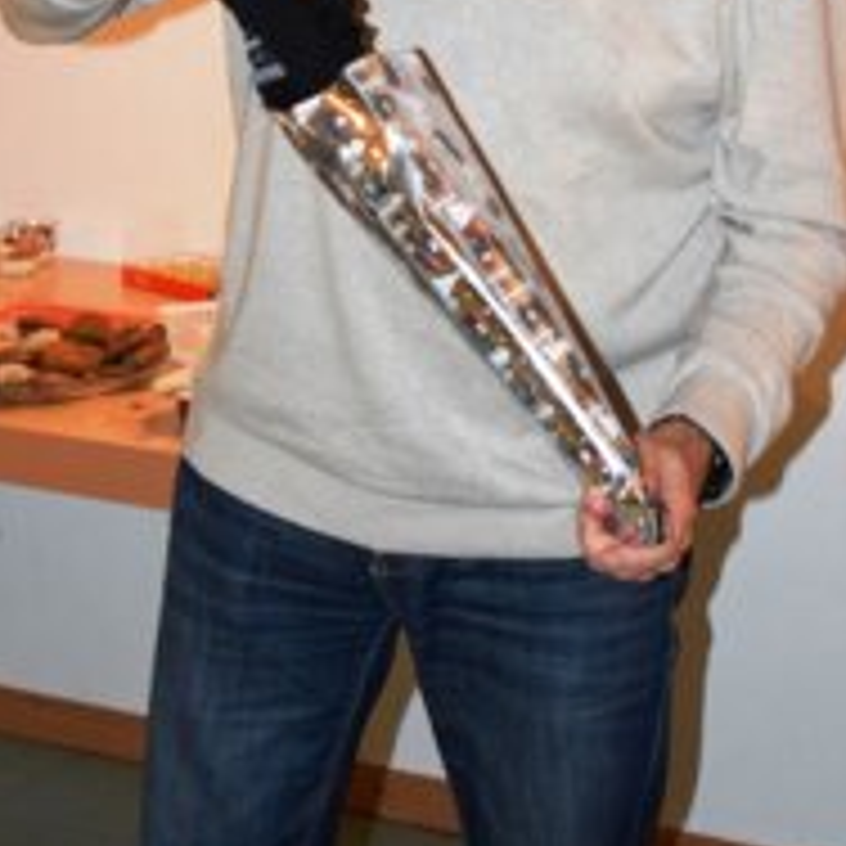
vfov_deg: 16.7
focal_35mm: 103
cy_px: 112
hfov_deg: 16.9
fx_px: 2848
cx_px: 376
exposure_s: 1/60
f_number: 4.8
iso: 3200
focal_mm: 38
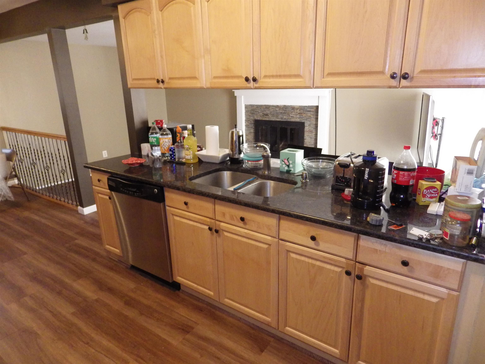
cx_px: 242
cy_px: 182
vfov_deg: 61.1
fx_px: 308
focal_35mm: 22
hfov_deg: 76.4
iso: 800
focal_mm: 4
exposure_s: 1/45
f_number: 3.1
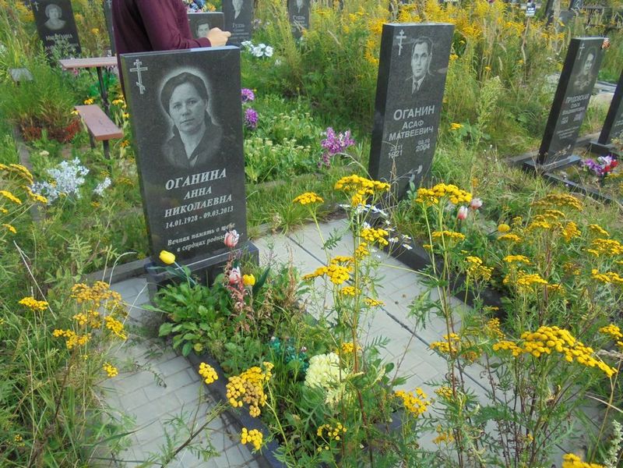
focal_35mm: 26
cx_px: 312
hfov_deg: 67.3
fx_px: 468
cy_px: 234
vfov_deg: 53.1
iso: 160
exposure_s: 1/250
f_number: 3.5
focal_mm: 4.6
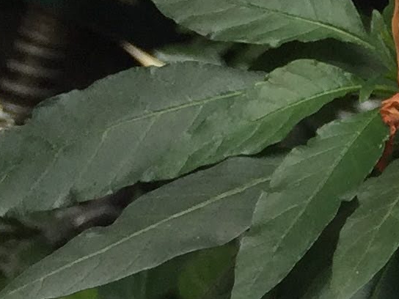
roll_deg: -7.4
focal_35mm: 174
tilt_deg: -26.4
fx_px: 2006
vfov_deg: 8.3
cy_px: 506
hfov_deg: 10.3
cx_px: 838
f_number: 2.2
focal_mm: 4.15
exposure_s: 1/618
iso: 32
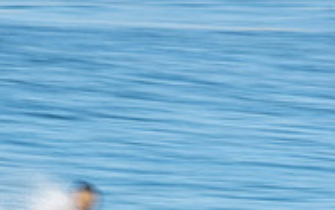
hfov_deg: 0.9
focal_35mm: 2472
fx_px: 22576
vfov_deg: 0.5
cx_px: 193
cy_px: 344
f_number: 22
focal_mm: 500
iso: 100
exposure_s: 1/20
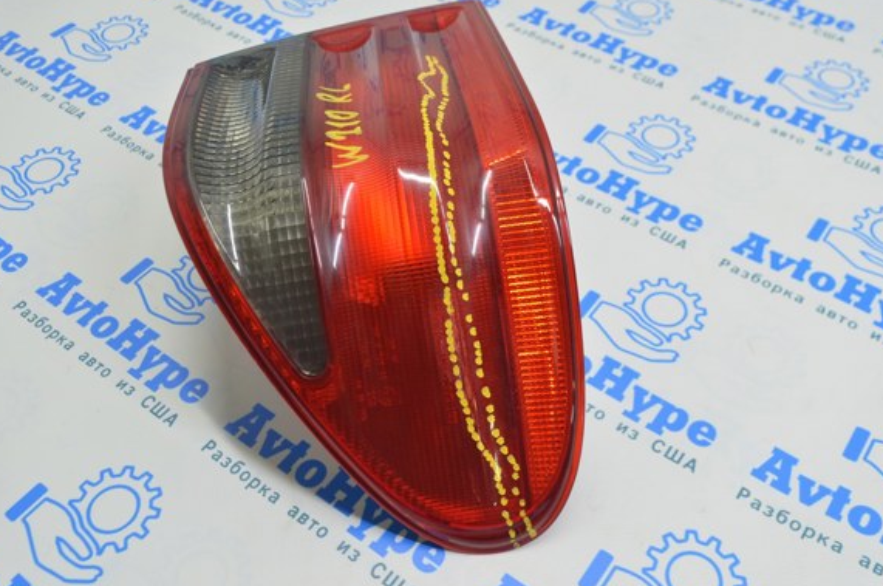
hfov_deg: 51.9
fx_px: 906
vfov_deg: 35.8
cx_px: 448
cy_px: 284
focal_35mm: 37
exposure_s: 1/20
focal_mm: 22
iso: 400
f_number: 5.6
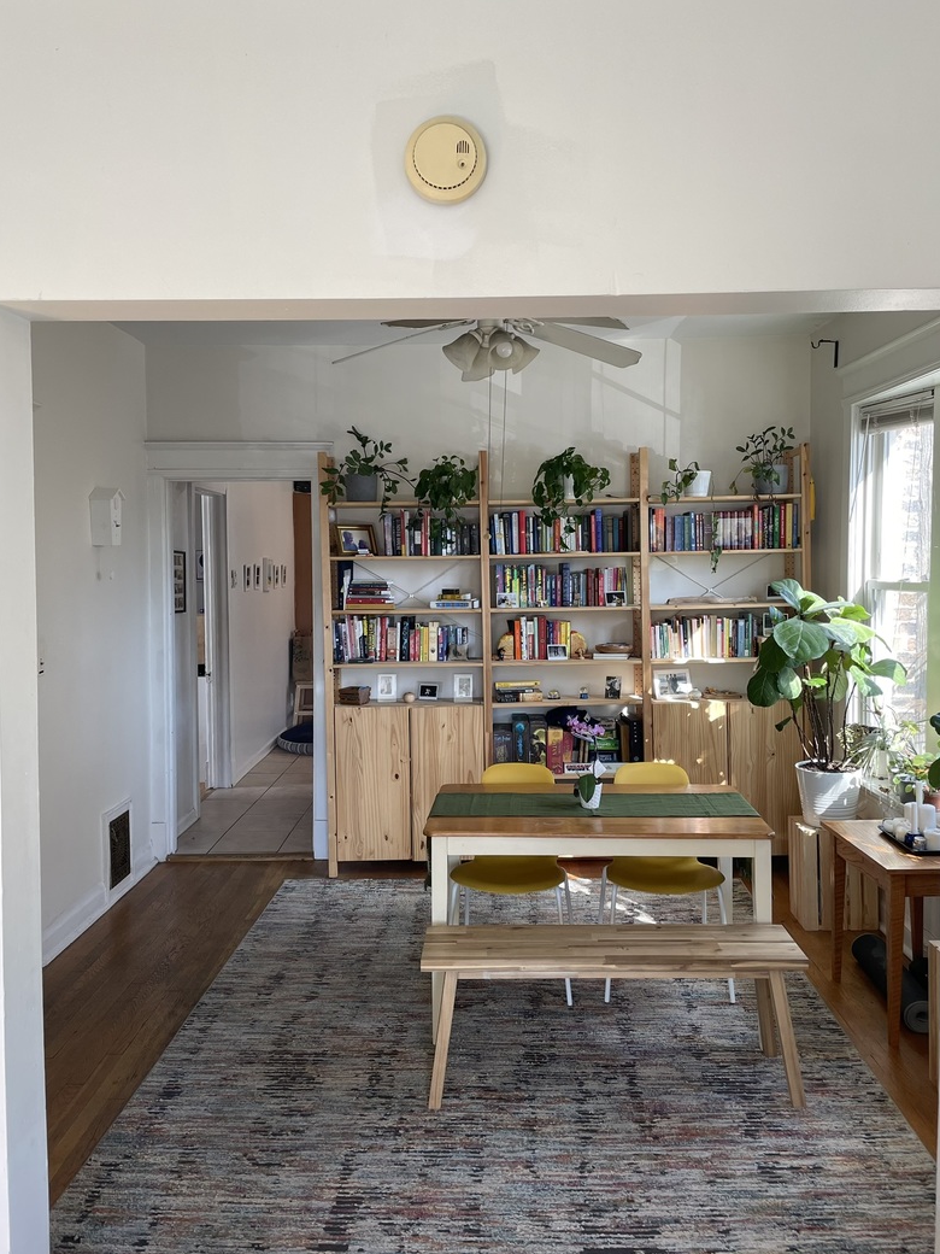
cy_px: 610
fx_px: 978
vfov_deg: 65.3
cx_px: 484
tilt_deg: -2.7
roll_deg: -0.1
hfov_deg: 51.3
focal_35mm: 27
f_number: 1.6
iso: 50
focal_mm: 4.2
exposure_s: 1/121
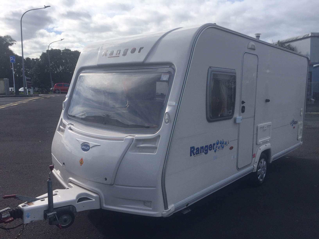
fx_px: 267
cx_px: 160
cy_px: 120
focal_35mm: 29
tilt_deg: -8.3
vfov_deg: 48.2
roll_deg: +1.6
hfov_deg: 61.7
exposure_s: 1/2475
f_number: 2.2
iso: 32
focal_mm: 4.15
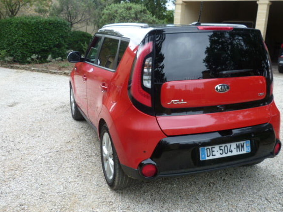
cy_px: 117
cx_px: 137
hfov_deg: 51.3
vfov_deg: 39.6
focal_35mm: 36
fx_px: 294
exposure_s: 1/100
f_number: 3
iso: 80
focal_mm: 5.7
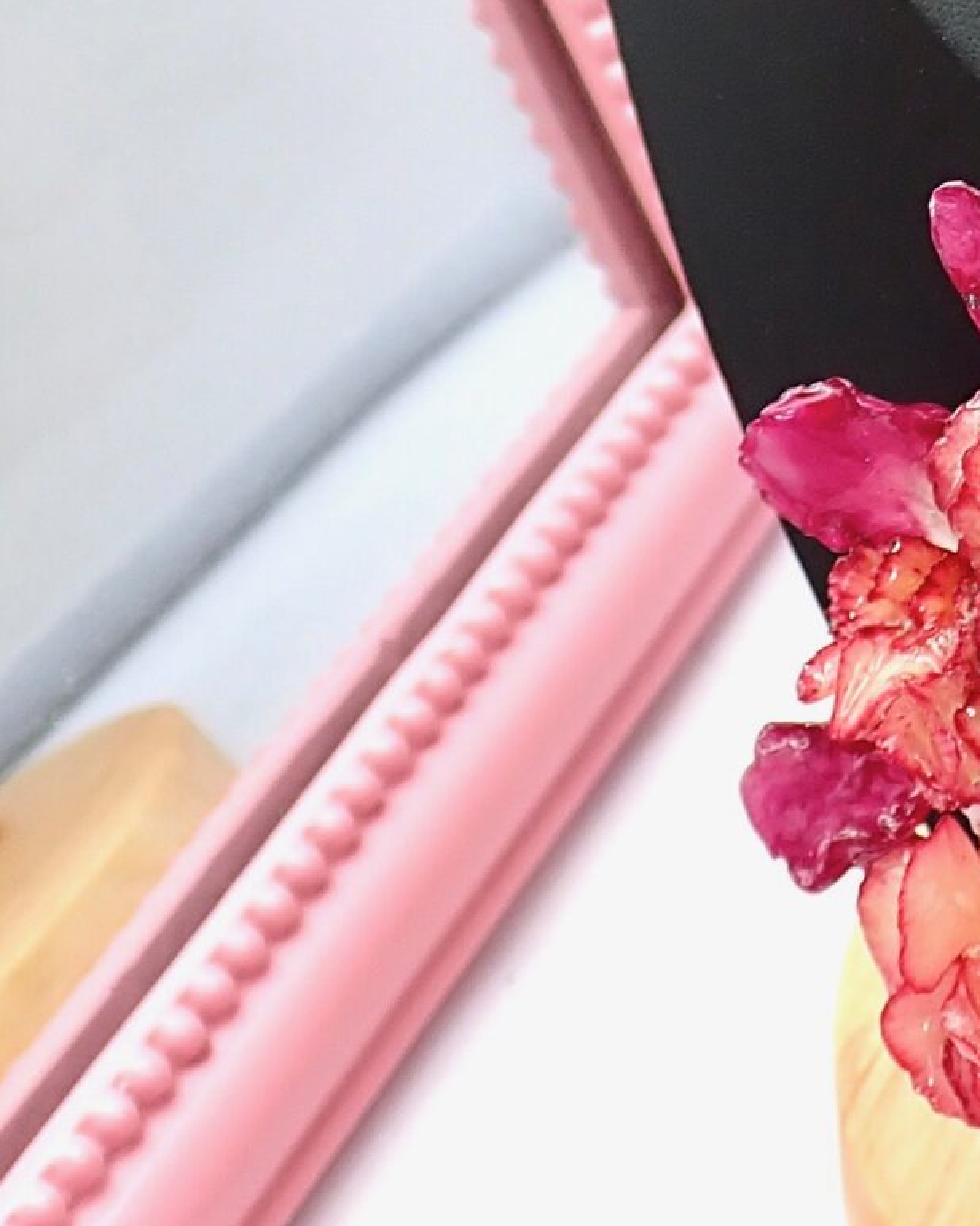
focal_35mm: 104
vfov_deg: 18.0
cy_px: -32
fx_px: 3771
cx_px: 1426
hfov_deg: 14.0
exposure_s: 1/80
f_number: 2.4
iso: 100
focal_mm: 5.79
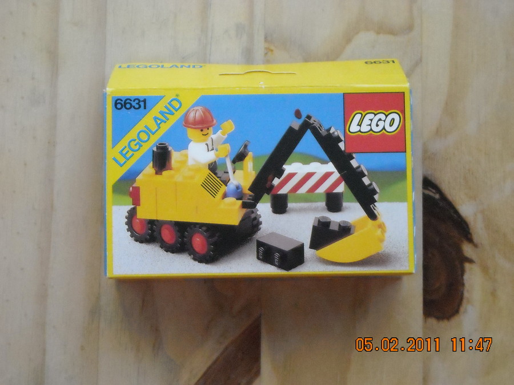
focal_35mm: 94
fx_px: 1396
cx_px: 257
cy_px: 192
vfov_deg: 15.7
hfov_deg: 20.9
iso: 800
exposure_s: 1/250
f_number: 4.4
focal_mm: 15.32
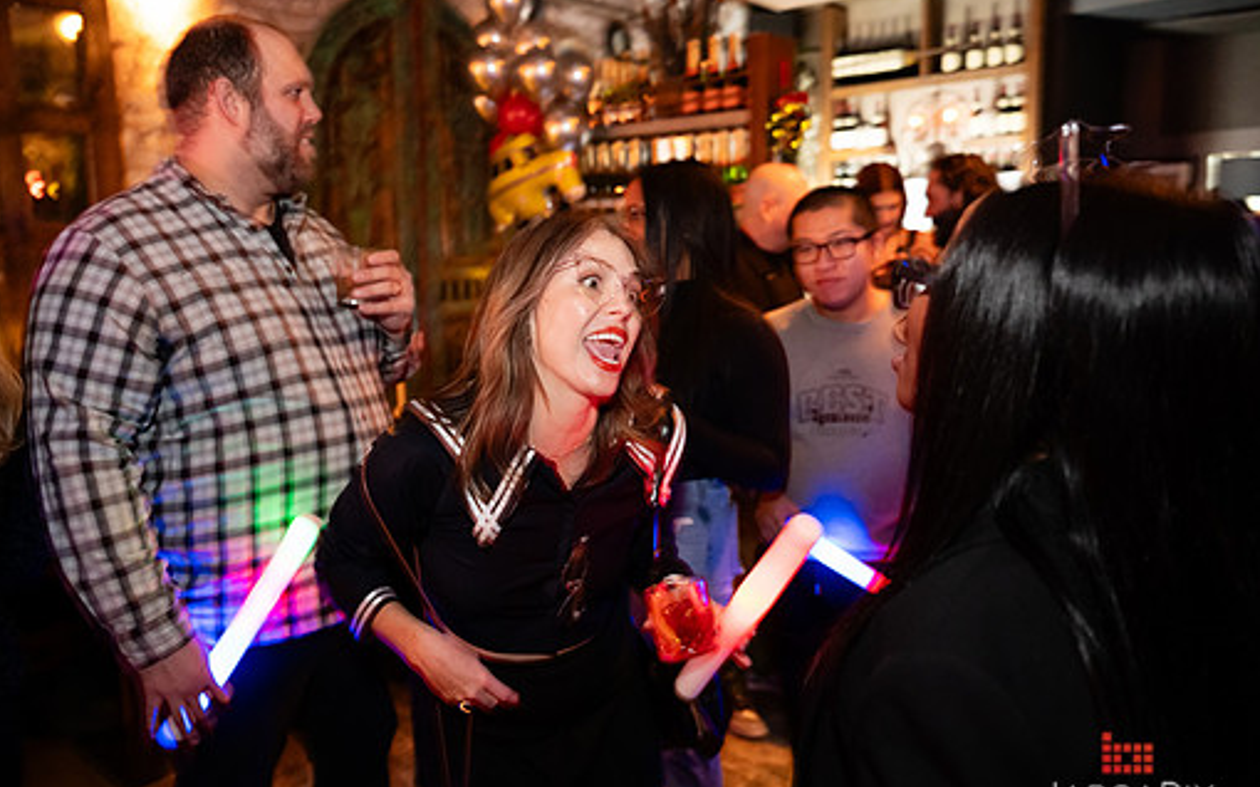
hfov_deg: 66.3
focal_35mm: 28
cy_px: 382
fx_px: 961
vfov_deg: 44.5
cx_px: 559
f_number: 2.8
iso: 3200
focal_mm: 24
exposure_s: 1/25
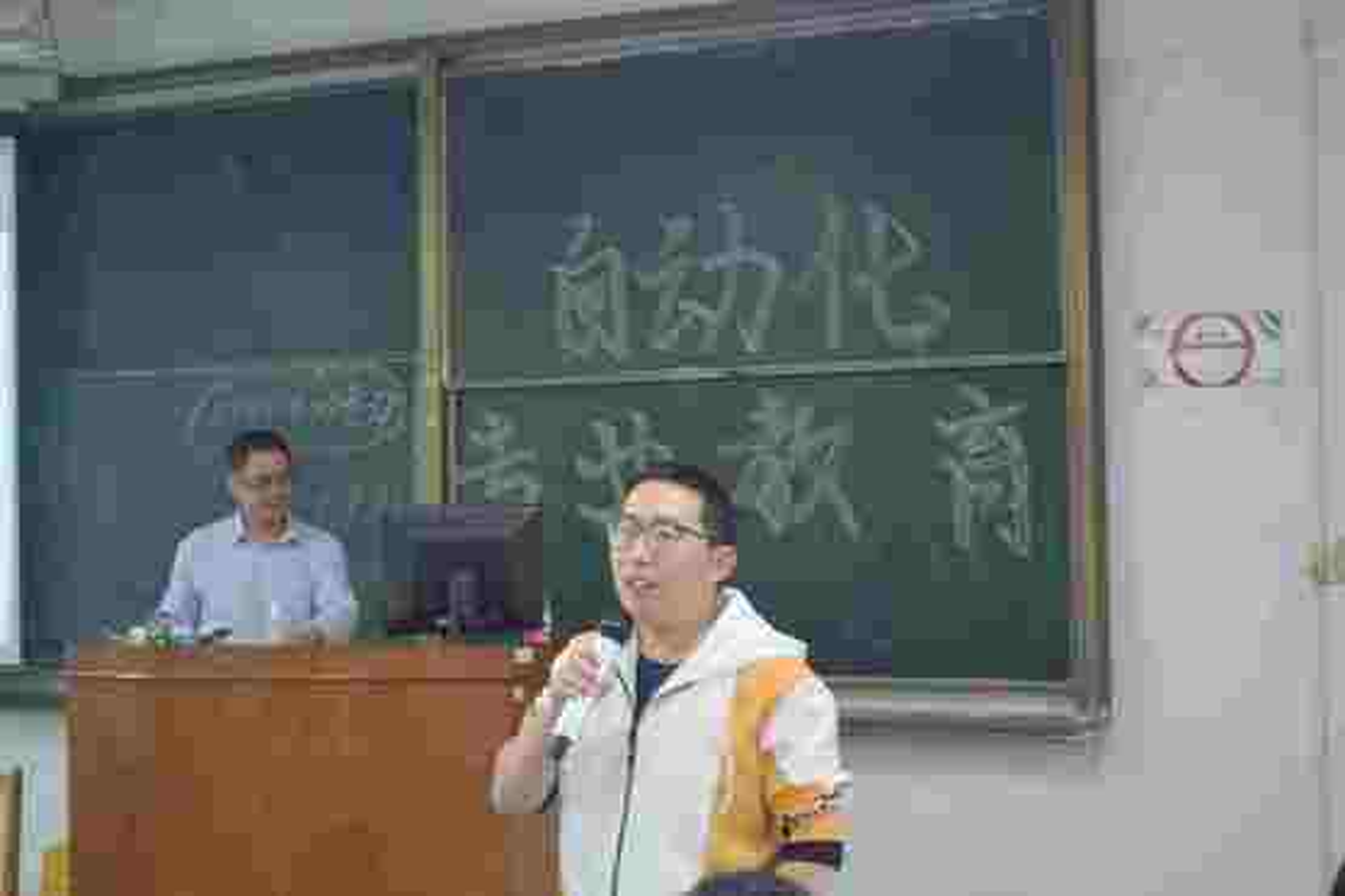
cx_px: 672
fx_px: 1737
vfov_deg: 28.9
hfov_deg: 42.3
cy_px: 448
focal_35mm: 46
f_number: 4.2
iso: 1100
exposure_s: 1/60
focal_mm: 31
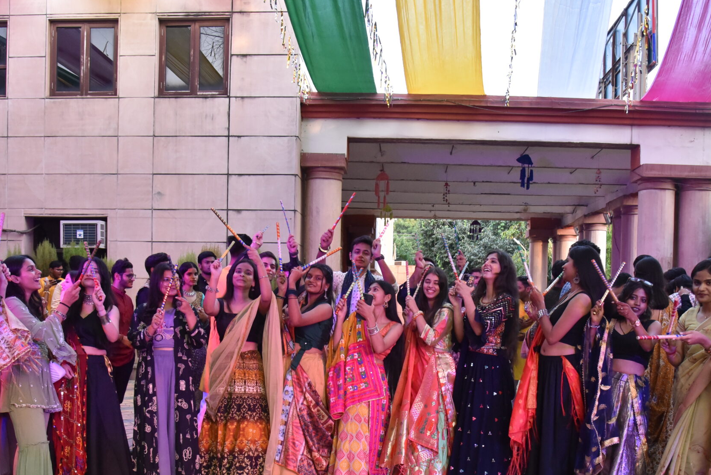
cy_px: 340
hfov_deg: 51.8
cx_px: 373
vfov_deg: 35.4
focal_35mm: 37
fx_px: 731
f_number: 5
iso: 2500
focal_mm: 24
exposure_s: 1/500
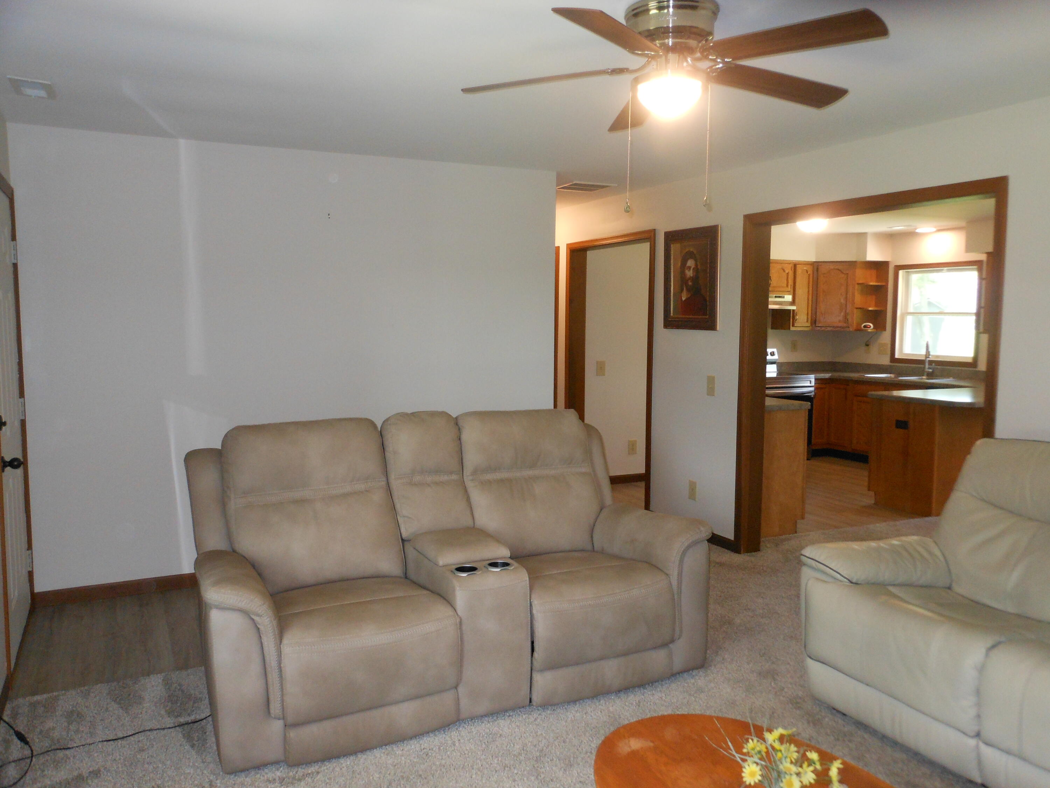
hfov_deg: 63.4
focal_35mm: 28
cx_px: 525
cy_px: 394
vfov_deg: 49.7
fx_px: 849
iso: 250
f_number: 3.7
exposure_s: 1/25
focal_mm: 5
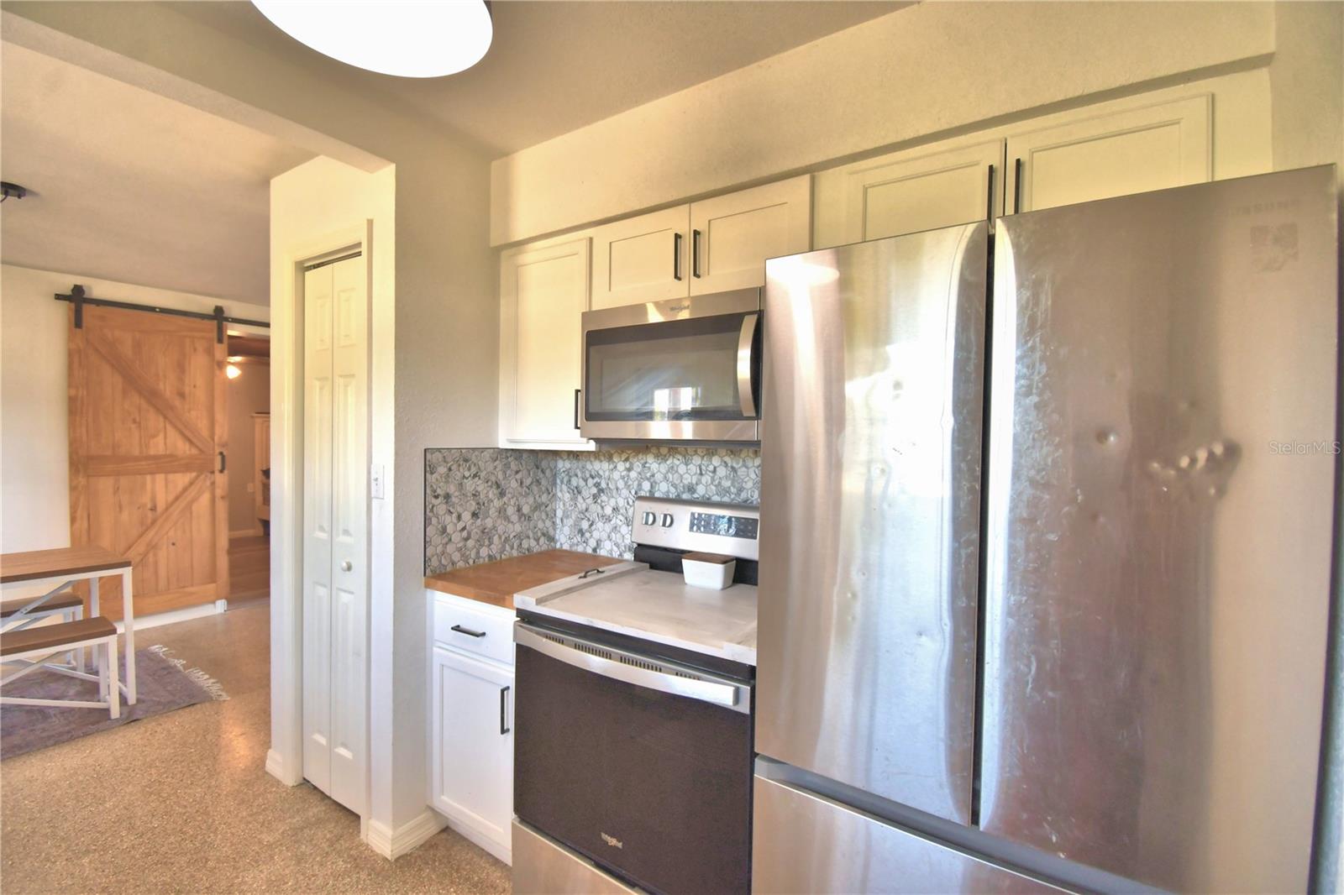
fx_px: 560
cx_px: 672
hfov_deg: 100.4
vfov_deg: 77.3
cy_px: 448
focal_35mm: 15
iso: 400
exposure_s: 1/60
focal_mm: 10
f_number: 4.5
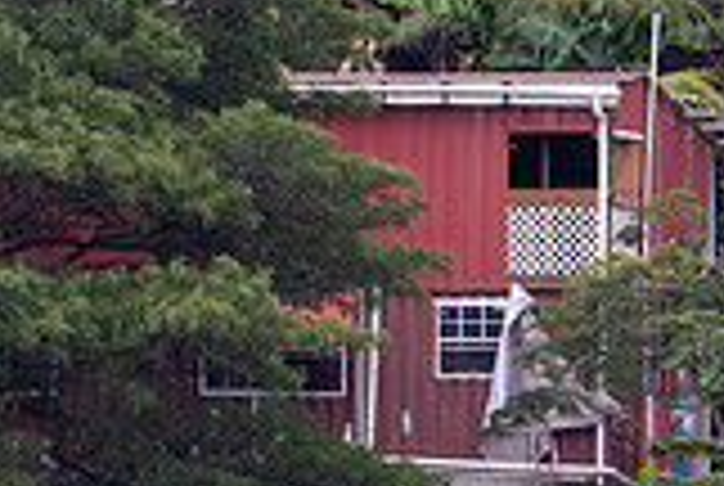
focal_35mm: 1437
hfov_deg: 1.4
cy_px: 304
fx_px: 28953
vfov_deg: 1.0
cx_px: 648
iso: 2500
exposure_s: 1/1000
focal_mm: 400
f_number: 8
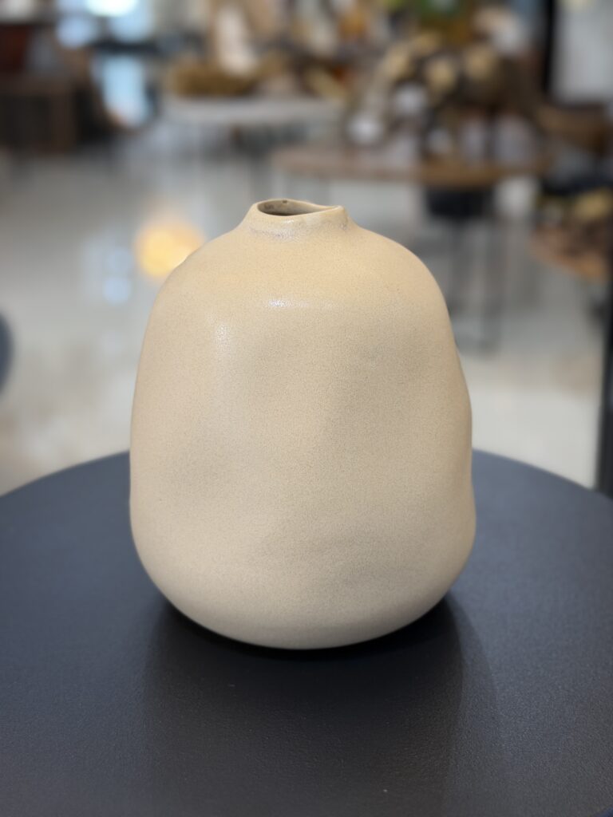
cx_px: 306
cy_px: 408
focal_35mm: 48
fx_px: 1133
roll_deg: -0.5
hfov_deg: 30.3
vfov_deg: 39.7
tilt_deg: -21.4
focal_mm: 6.76
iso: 100
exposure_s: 1/60
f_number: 1.78
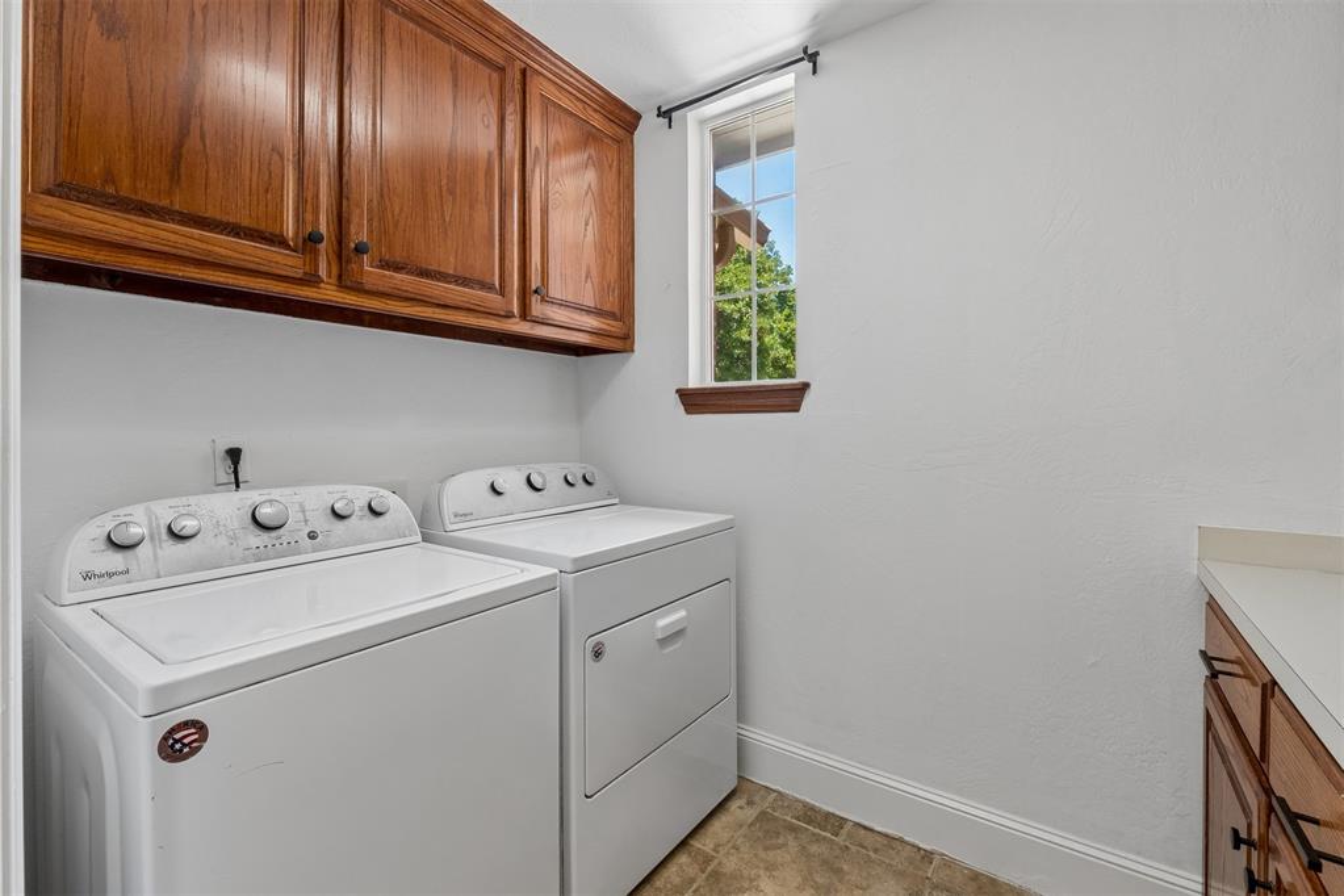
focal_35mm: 15
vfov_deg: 77.3
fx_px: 560
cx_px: 672
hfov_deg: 100.4
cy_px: 448
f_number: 8
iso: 200
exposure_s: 1/40
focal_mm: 10
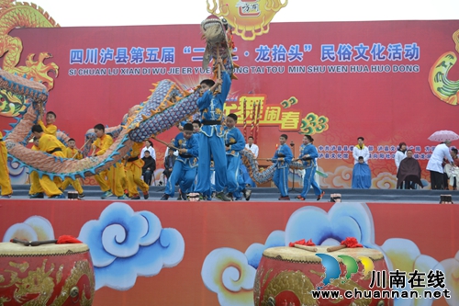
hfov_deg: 45.0
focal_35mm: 44
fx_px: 554
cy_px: 153
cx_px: 230
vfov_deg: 30.8
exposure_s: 1/125
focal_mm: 29
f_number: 5.6
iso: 280
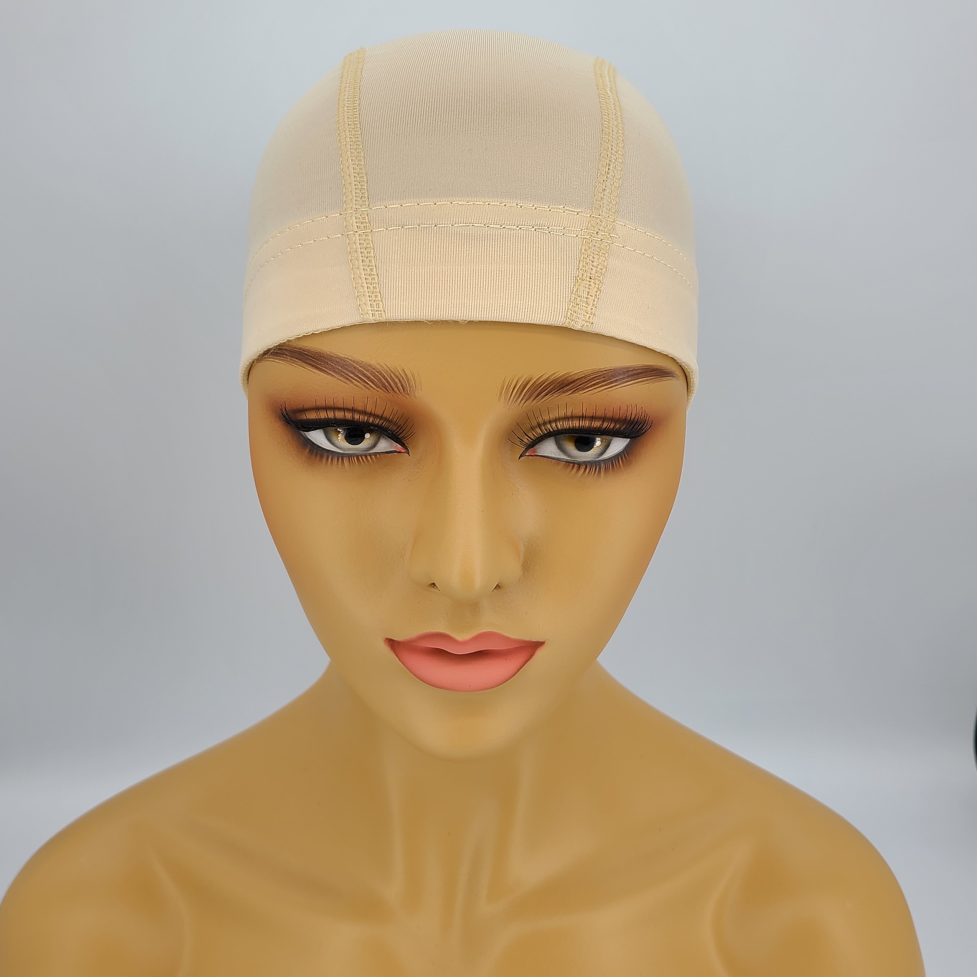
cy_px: 503
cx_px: 441
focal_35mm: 34
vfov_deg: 48.4
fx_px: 1086
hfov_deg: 48.4
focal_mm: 5.4
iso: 40
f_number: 1.8
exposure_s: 1/636
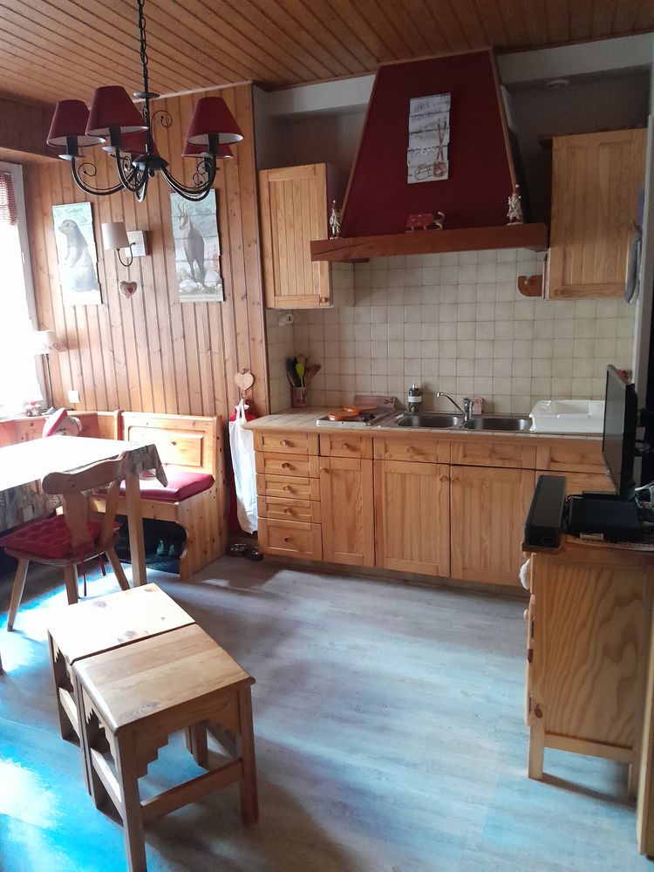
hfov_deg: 53.1
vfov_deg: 67.3
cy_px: 436
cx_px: 327
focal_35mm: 26
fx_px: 655
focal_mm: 3.98
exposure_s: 1/24
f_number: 1.8
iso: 1000
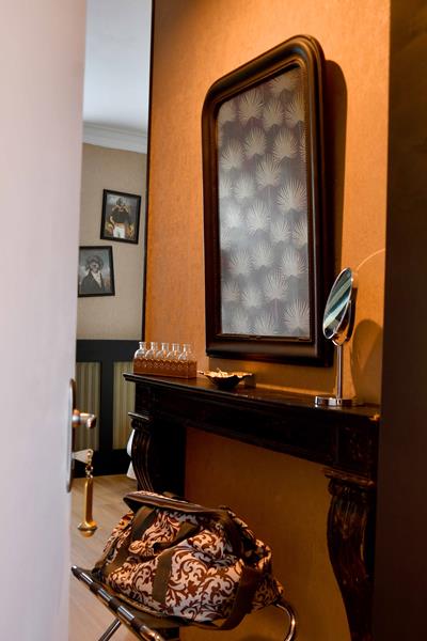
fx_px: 694
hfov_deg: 34.2
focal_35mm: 39
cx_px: 214
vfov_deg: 49.6
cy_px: 320
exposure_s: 1/13
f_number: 4.5
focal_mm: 26
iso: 400
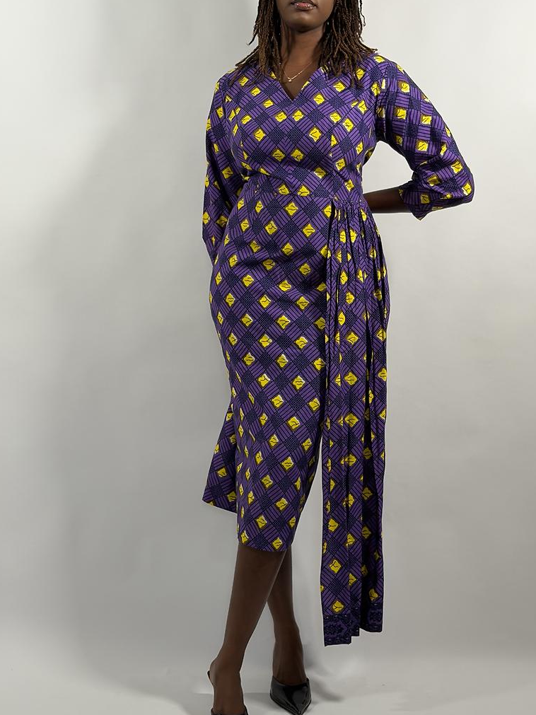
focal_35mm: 57
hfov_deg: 25.6
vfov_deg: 33.8
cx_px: 303
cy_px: 342
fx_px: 1177
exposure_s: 1/100
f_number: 1.78
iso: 64
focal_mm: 6.76
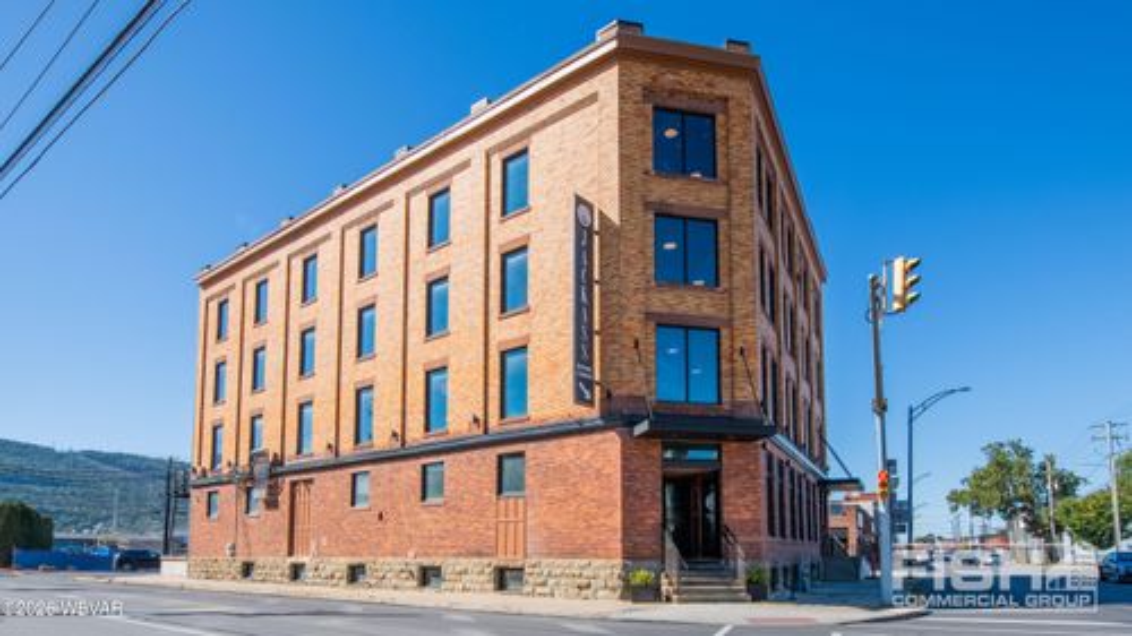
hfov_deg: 80.9
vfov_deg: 48.5
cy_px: 502
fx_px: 664
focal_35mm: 22
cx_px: 563
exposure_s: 1/400
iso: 125
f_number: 10
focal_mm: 14
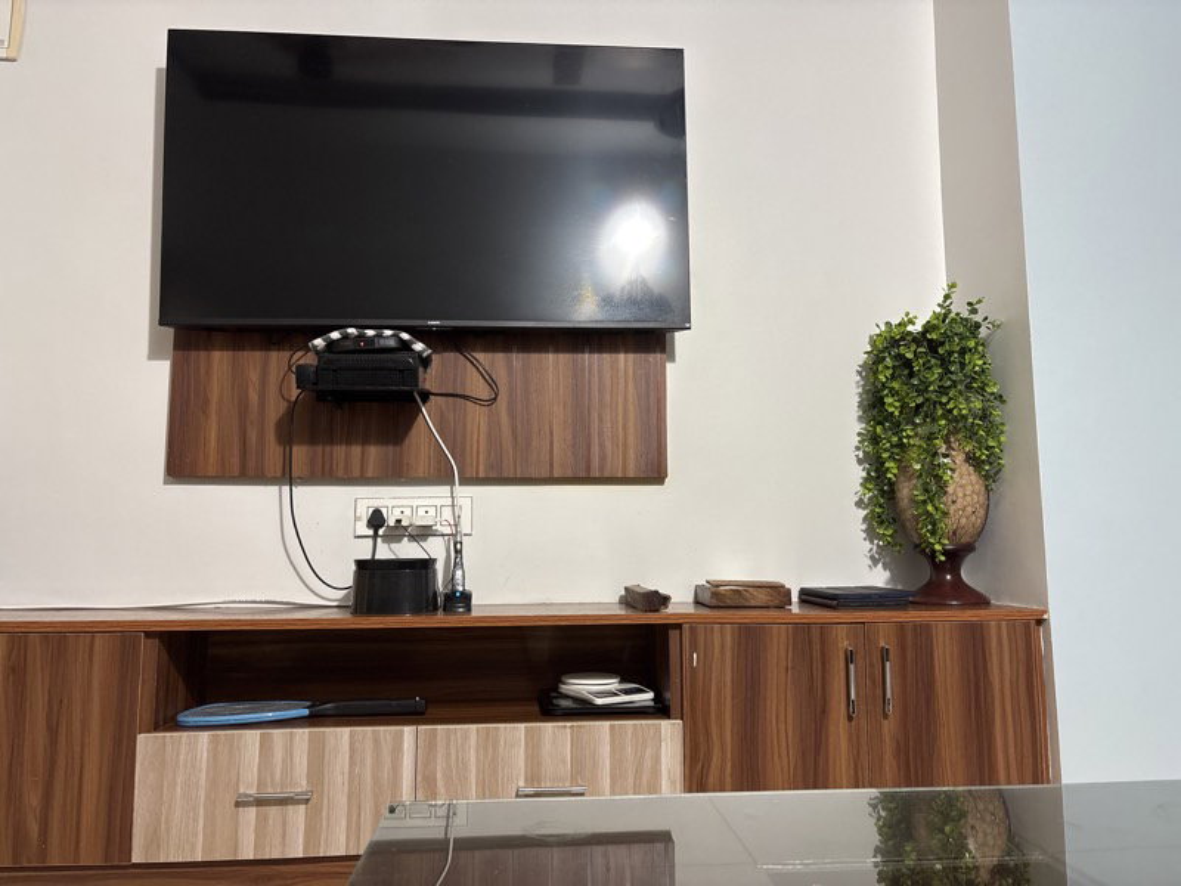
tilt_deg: +6.4
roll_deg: -0.2
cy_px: 443
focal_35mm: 26
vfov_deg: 53.1
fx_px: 887
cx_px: 590
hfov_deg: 67.3
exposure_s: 1/50
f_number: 1.6
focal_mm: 5.96
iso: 160
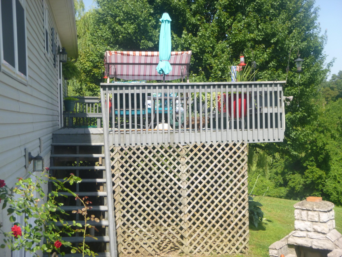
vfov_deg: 25.2
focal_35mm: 58
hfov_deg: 33.2
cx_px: 171
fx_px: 573
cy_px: 128
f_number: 5.1
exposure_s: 1/200
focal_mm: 10.4
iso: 100
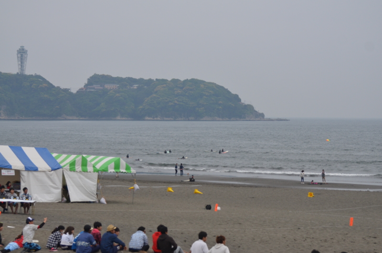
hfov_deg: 19.5
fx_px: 1112
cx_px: 191
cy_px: 126
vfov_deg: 13.0
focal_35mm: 105
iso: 450
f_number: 4.5
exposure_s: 1/1000
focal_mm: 70
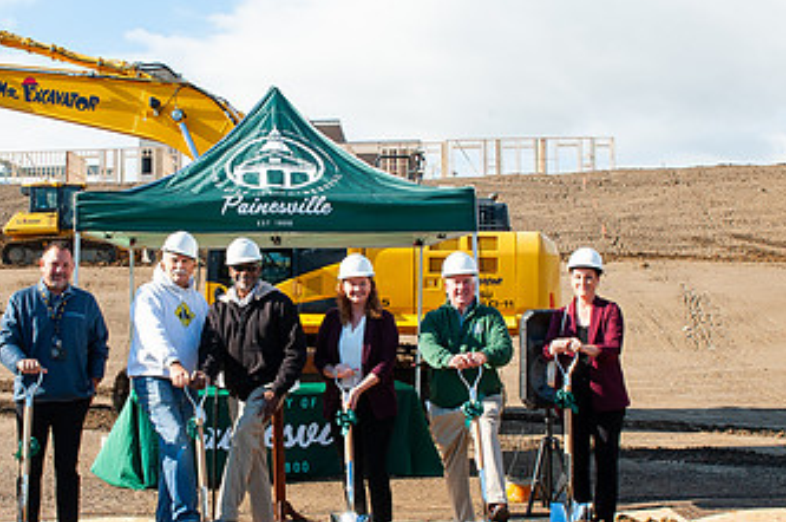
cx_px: 307
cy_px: 296
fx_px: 1025
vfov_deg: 28.5
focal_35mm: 47
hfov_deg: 41.7
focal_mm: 24
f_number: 16
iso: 400
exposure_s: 1/200
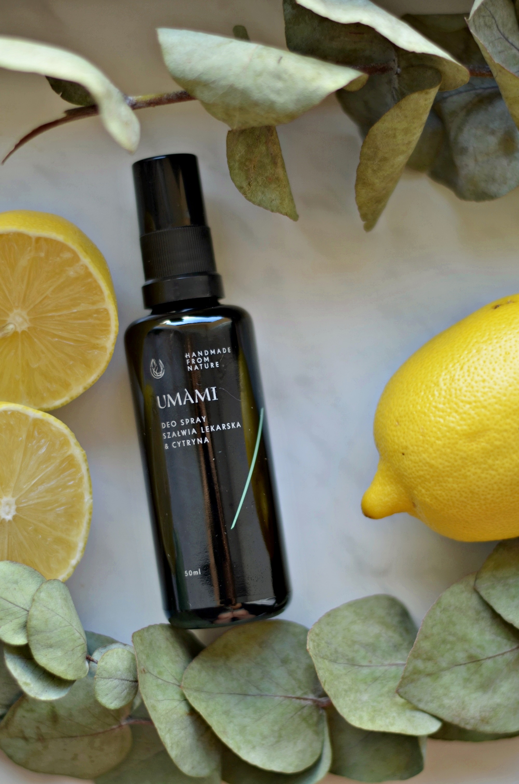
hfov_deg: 18.1
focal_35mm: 75
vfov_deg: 27.0
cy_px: 392
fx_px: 1629
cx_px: 260
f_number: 1.8
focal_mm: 50
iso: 100
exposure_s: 1/200
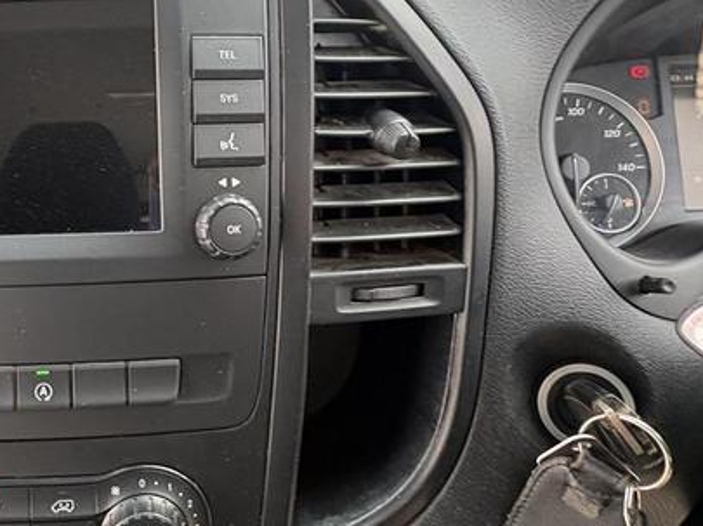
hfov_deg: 54.8
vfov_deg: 45.2
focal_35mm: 31
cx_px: 151
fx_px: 629
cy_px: 220
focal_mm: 2.22
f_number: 2.2
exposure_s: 1/99
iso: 160
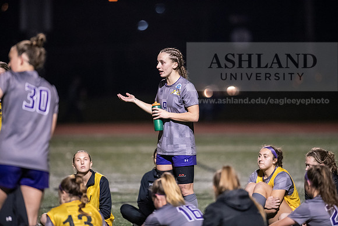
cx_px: 169
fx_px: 2817
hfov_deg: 6.9
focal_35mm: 300
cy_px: 113
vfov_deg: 4.6
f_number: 2.8
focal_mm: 300
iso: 8000
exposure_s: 1/800
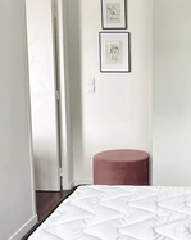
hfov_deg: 35.5
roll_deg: -0.5
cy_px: 126
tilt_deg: -6.6
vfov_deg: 46.9
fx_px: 276
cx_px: 178
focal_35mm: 39
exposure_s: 1/99
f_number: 2.2
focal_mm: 2.22
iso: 125
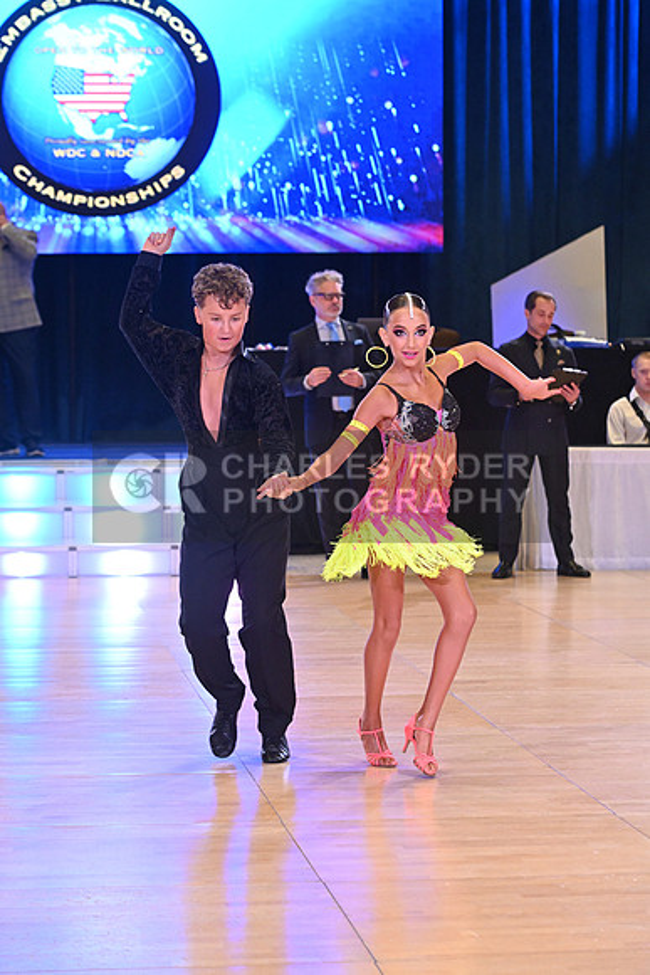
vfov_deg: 19.5
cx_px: 325
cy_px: 488
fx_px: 2842
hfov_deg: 13.0
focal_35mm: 105
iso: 4000
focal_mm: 105
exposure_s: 1/400
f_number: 5.6
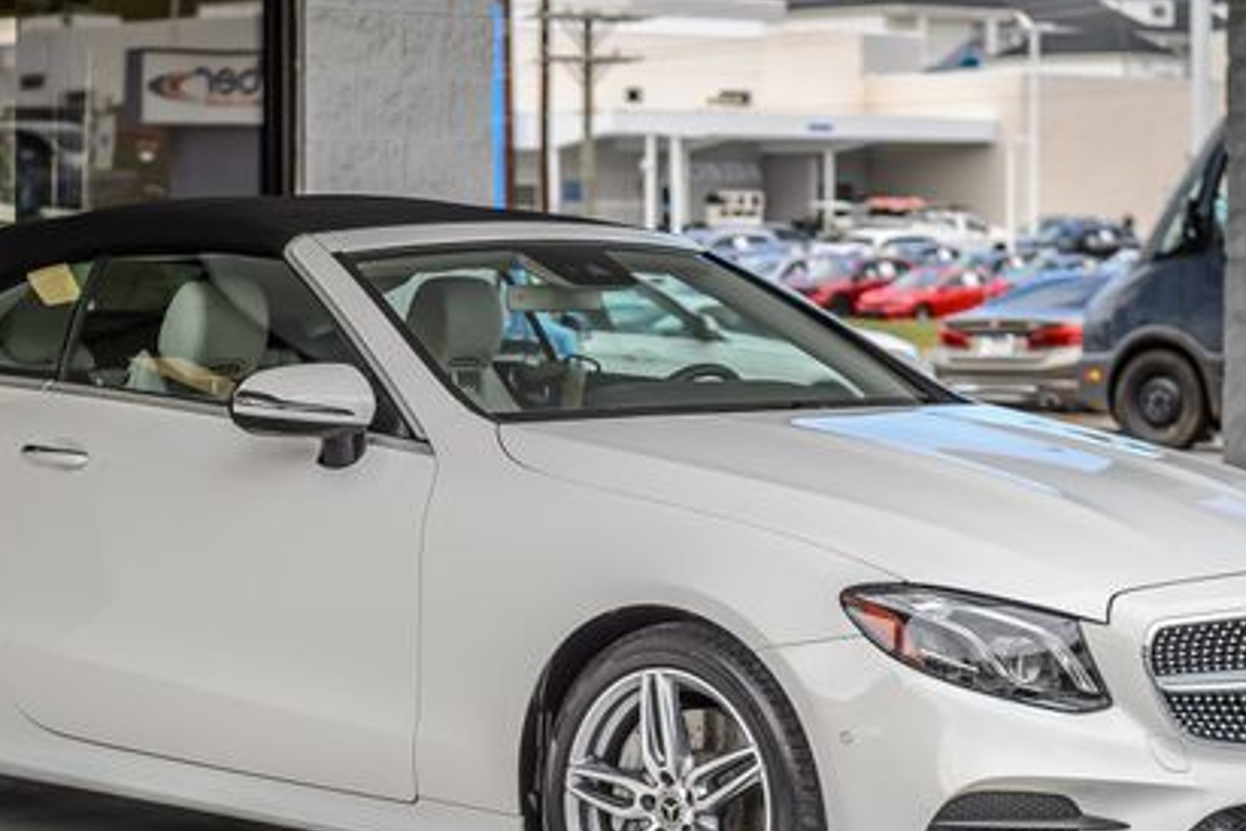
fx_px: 4430
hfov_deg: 16.0
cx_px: 488
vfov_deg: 10.7
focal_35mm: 128
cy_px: 510
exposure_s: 1/2500
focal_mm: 70
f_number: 4
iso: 400
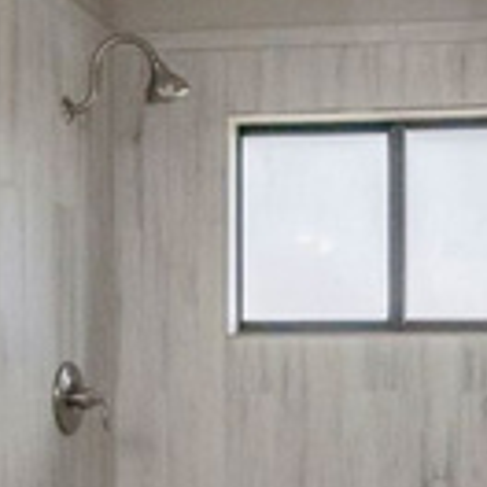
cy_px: 450
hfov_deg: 23.2
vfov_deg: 22.7
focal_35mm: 74
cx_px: 339
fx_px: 1178
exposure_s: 1/160
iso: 200
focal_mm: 12
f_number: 6.3
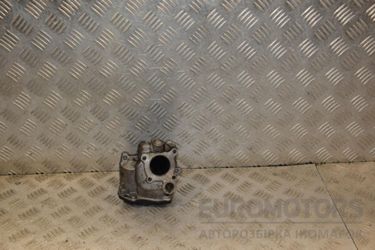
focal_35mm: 45
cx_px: 188
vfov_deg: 29.9
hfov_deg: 43.6
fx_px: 469
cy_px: 125
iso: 800
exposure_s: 1/200
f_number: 6.3
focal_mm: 30
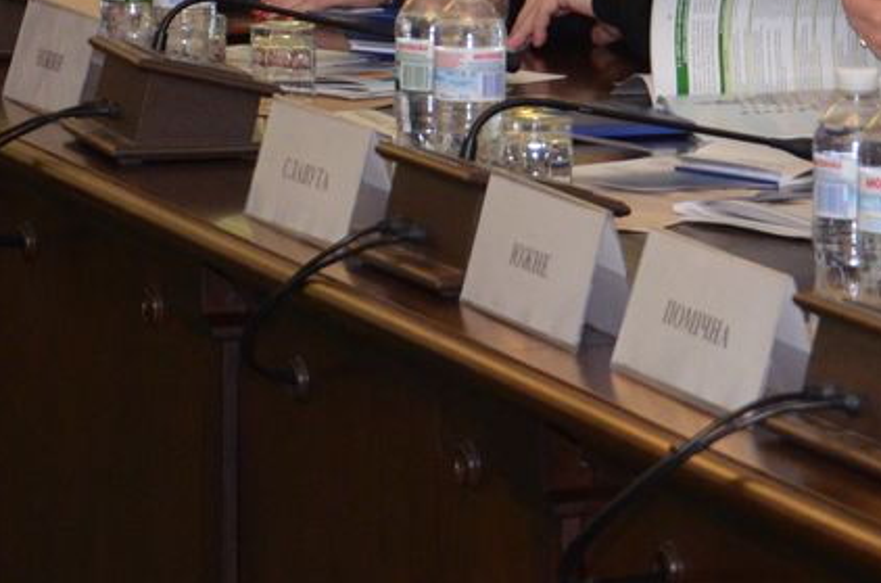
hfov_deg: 8.6
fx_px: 5834
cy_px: -135
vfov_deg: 5.7
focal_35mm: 239
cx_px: 885
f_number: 4.8
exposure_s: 1/160
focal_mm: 48
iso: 1250
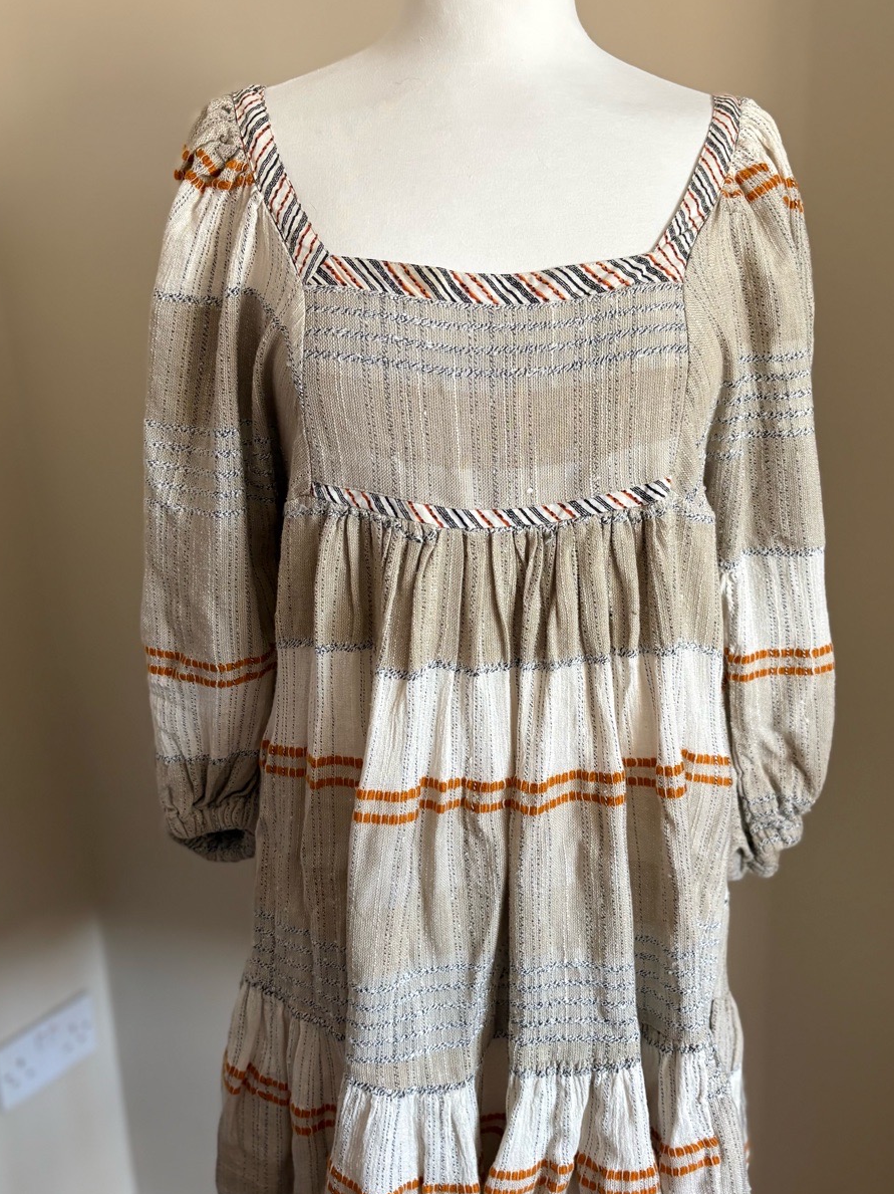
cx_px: 525
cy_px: 637
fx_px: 1206
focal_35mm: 35
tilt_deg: -17.7
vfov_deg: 52.6
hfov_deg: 40.5
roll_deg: +1.0
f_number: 1.6
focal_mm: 5.96
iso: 250
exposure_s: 1/60
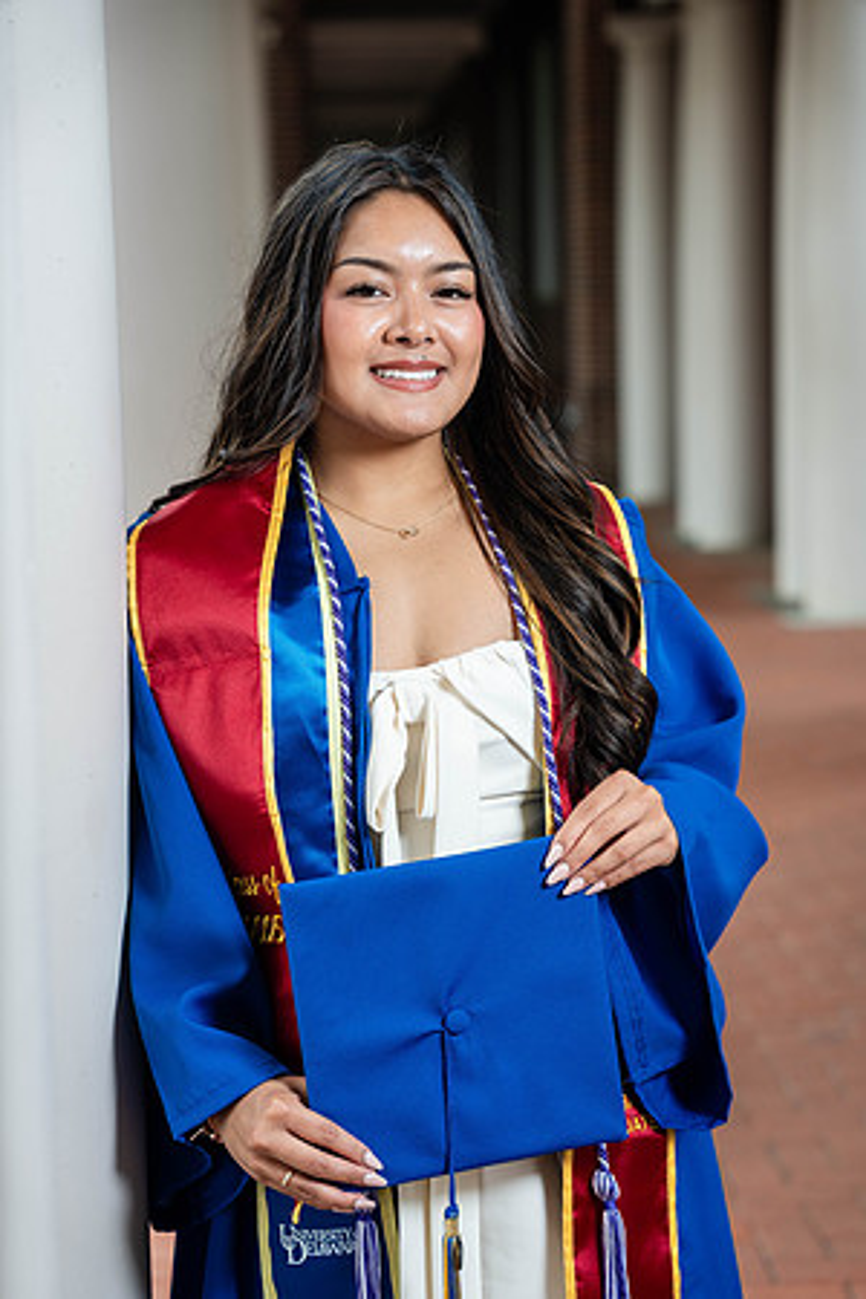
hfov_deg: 16.1
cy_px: 650
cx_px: 433
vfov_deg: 23.9
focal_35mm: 85
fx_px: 3067
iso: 125
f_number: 4
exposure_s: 1/200
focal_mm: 85
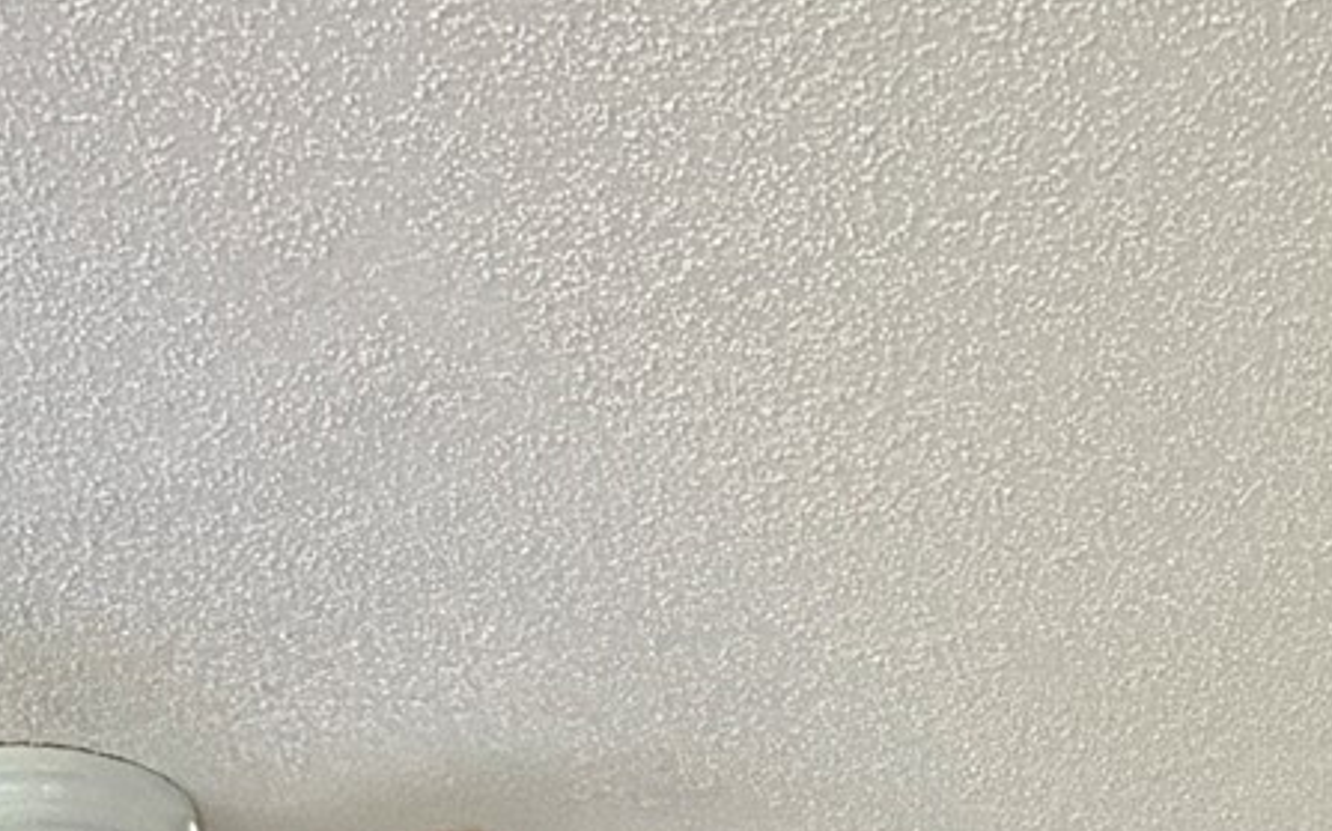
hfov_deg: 29.3
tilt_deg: -5.9
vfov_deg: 13.1
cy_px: 2112
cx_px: 1120
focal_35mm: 68
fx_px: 2468
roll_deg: +2.5
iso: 100
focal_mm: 2.22
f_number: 2.2
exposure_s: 1/121
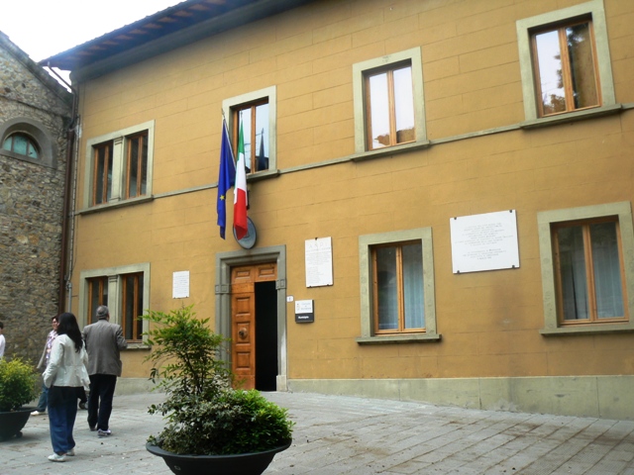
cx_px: 317
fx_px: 659
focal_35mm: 36
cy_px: 238
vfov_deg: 39.7
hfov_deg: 51.4
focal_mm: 6
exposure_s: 1/125
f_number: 5.6
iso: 80
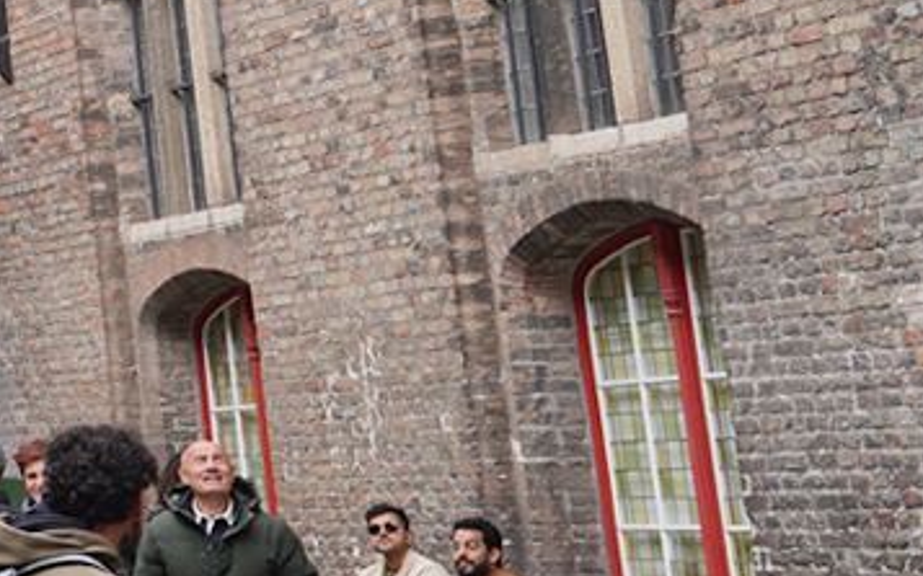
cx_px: -1308
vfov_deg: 9.3
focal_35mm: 137
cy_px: -253
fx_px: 3446
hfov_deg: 12.1
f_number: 5
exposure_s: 1/100
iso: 100
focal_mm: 24
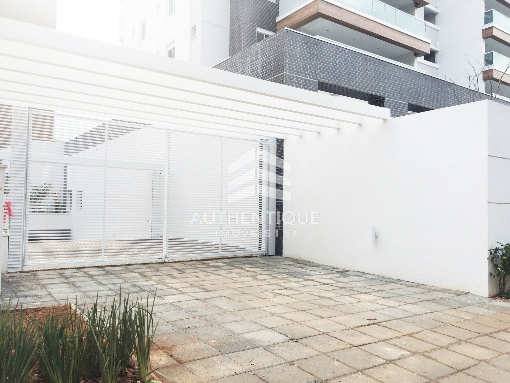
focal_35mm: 29
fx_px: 427
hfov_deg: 61.7
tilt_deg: +1.9
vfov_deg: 48.2
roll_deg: -2.0
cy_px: 192
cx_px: 255
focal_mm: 4.15
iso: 32
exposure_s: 1/892
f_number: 2.2
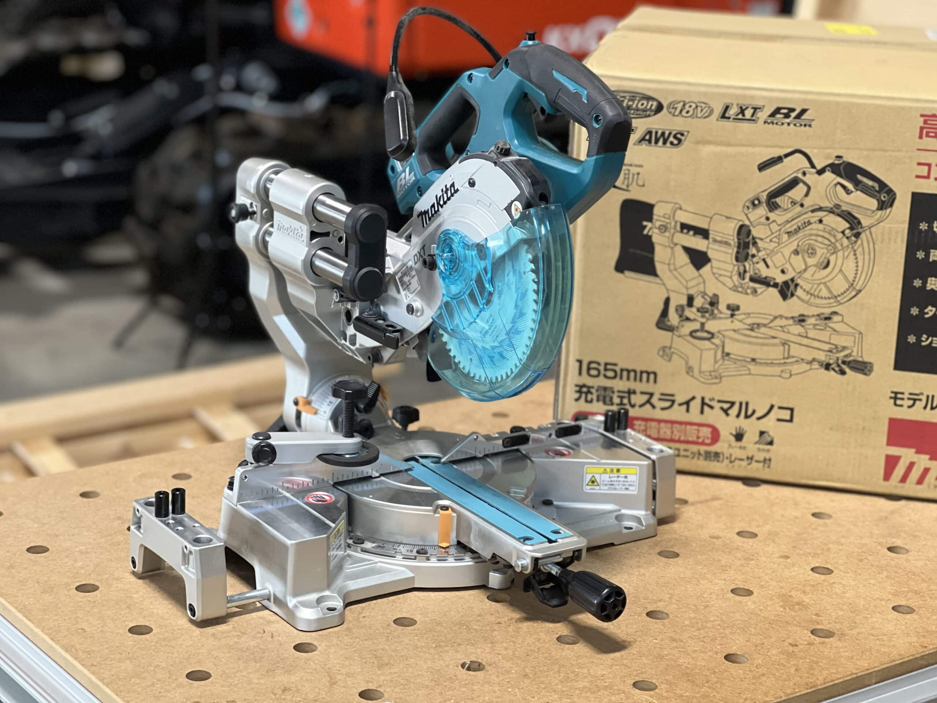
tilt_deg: -16.9
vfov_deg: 19.1
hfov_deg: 25.3
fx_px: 2084
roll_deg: -2.9
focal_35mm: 77
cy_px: 352
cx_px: 468
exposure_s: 1/40
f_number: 2.8
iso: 250
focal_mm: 9
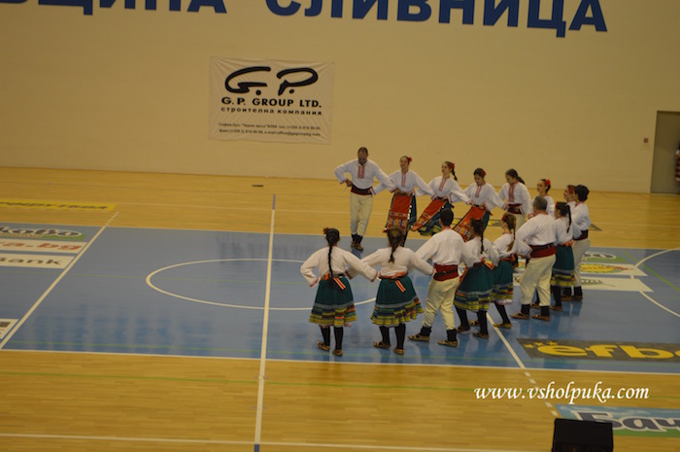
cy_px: 226
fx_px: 1274
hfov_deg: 29.9
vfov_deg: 20.1
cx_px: 340
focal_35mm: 68
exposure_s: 1/100
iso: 400
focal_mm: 45
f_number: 5.3
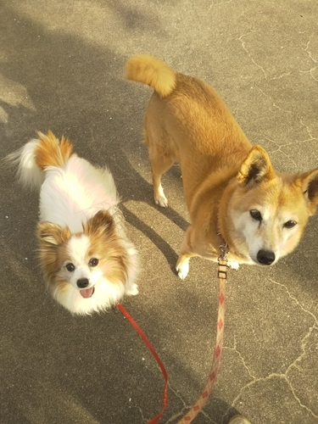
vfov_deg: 60.0
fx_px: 367
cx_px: 159
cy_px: 212
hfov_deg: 46.8
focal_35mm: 30
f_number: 2.2
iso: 40
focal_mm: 4
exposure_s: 1/261
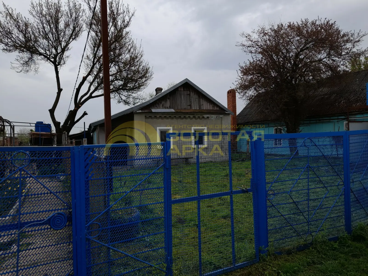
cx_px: 184
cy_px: 138
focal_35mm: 25
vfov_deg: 54.9
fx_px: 266
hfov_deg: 69.4
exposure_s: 1/592
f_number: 2
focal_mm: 4.6
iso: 20
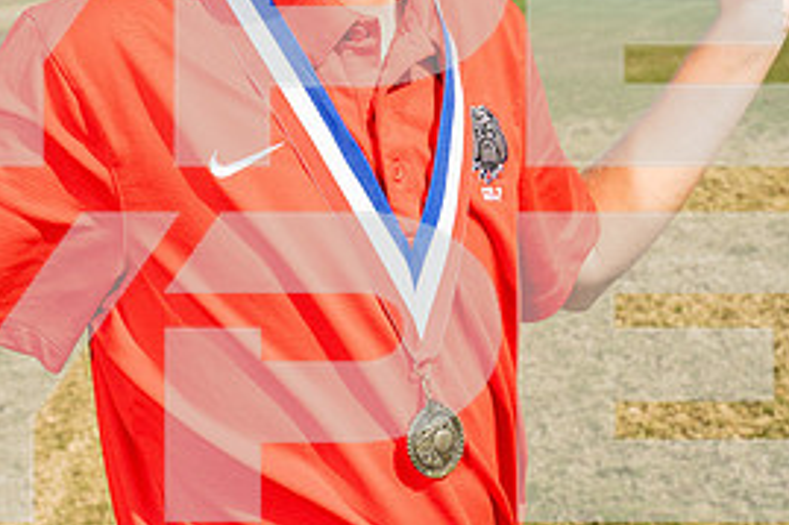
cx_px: 117
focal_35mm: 82
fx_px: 1796
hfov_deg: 24.2
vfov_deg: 16.3
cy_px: 13
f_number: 8
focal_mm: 38
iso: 100
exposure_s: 1/250
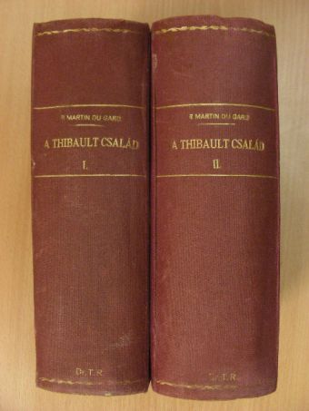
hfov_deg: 35.2
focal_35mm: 41
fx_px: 488
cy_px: 206
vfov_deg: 45.8
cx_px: 154
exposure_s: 1/20
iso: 200
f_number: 3.5
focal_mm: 6.8
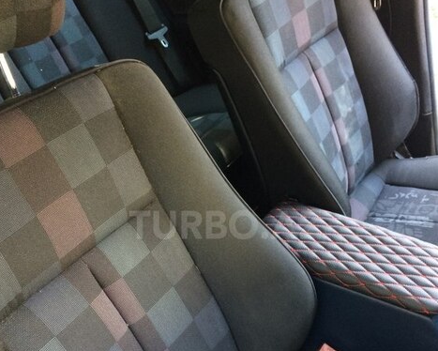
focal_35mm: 40
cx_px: 225
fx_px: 519
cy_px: 225
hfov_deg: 45.8
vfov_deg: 37.1
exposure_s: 1/33
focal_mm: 4.15
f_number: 2.2
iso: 200
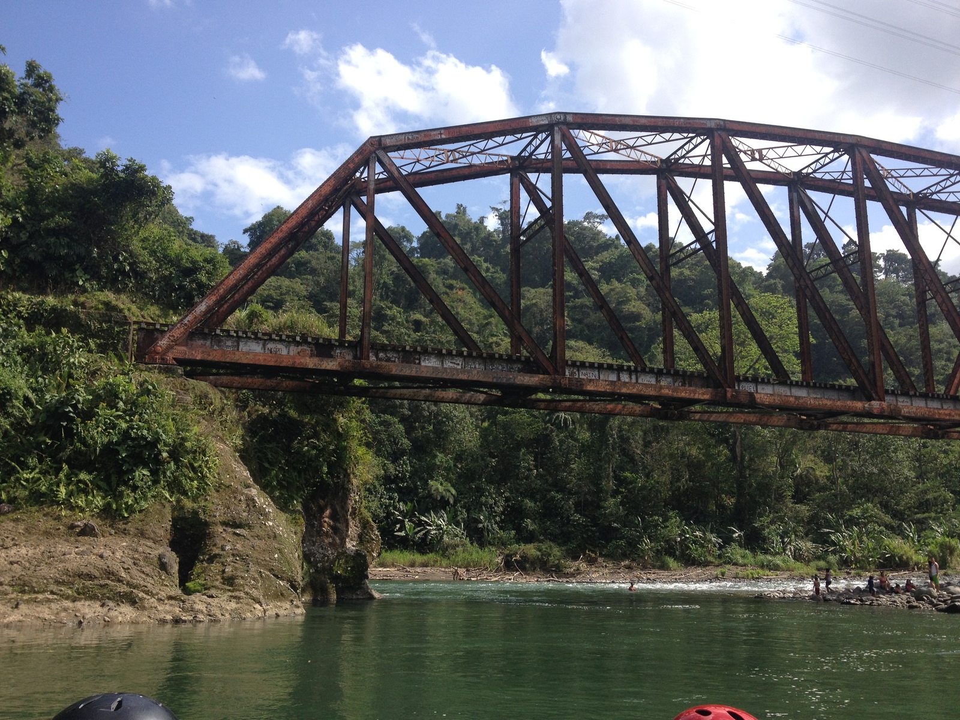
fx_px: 971
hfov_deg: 52.6
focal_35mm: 35
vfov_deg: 40.7
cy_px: 360
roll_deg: -0.8
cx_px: 480
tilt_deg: +9.7
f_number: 2.4
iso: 50
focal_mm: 4.28
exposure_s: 1/1346
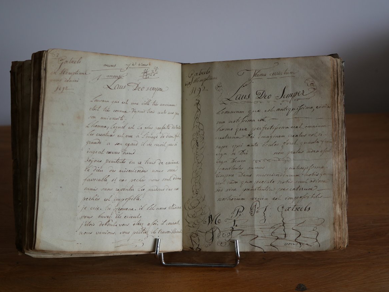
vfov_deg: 23.7
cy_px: 148
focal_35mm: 62
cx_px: 200
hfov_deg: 31.2
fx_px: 697
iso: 200
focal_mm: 30
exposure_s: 1/60
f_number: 2.8
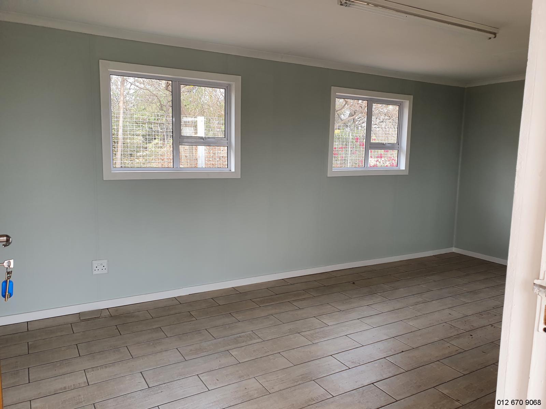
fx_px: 410
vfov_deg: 53.1
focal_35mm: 26
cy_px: 204
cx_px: 273
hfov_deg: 67.3
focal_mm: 4.32
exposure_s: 1/100
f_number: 2.4
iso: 50
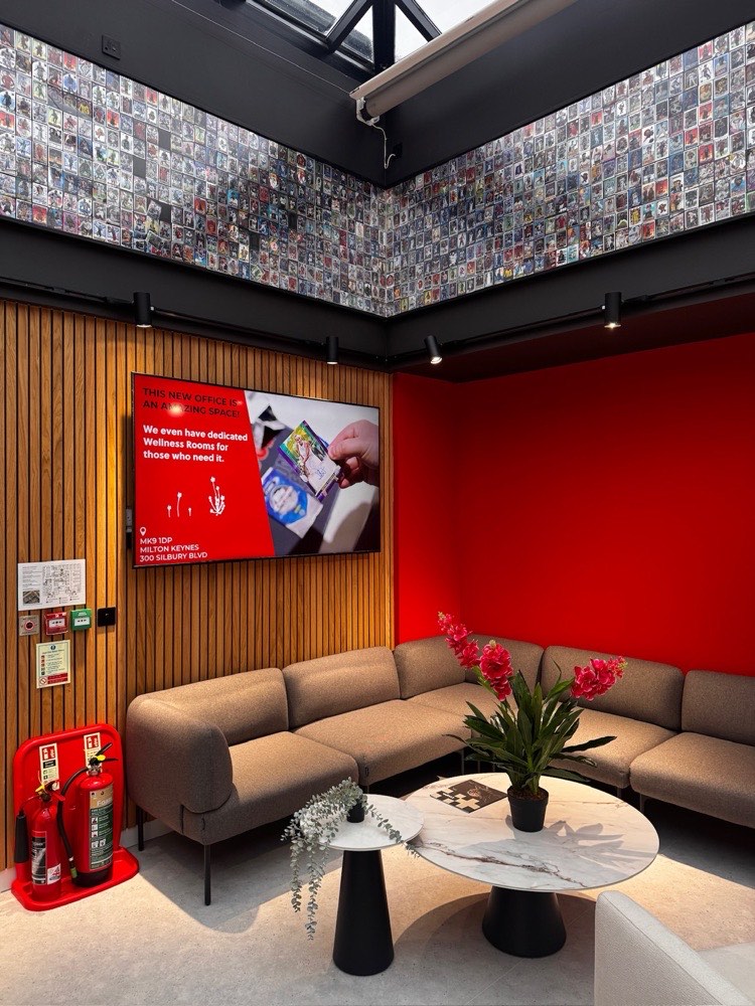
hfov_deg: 56.8
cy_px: 503
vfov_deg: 71.6
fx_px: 698
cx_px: 378
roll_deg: +0.0
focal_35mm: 24
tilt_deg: +1.2
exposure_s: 1/120
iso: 160
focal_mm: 6.76
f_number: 1.78
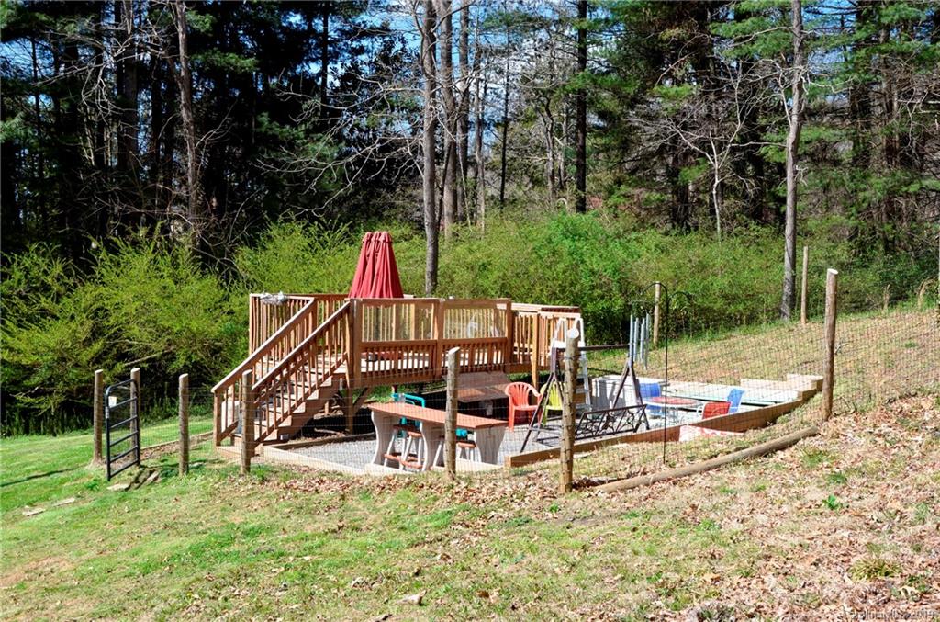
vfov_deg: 36.7
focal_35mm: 36
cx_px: 470
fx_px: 938
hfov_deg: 53.3
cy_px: 311
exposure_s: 1/250
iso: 180
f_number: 8
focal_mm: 24
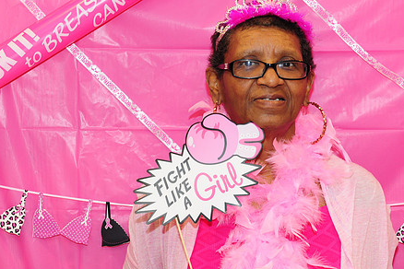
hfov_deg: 16.6
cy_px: 154
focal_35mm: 123
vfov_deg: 11.1
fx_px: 1380
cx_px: 249
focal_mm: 62
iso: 640
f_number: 5.6
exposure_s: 1/60
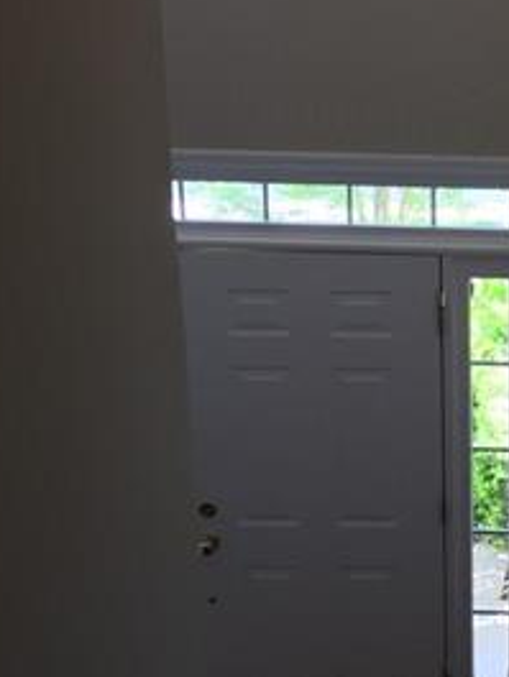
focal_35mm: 84
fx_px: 1646
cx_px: 616
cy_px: 164
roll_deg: -0.8
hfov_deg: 16.8
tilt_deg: -20.4
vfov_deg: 23.0
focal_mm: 4.15
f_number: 2.2
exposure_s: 1/60
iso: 40
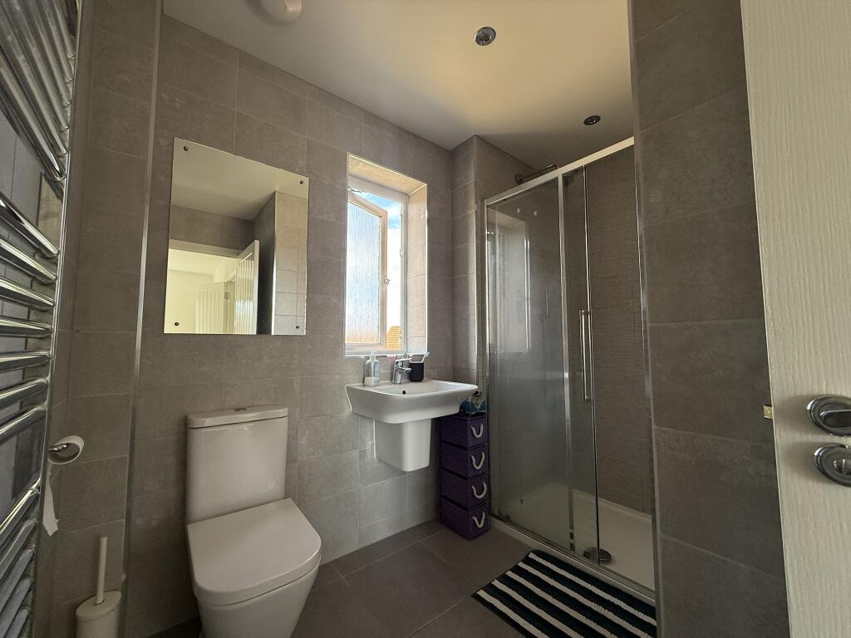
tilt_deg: +5.5
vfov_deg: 85.7
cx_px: 426
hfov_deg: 102.1
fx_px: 344
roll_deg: -0.4
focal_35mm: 14
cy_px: 319
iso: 80
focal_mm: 2.22
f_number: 2.2
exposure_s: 1/99
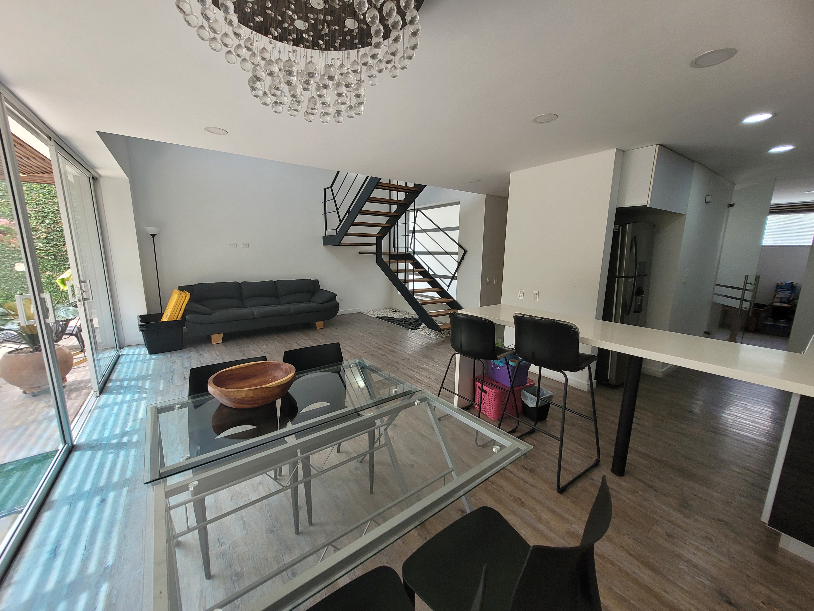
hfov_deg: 106.2
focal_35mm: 13
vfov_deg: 89.9
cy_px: 306
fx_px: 306
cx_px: 407
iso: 80
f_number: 2.2
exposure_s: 1/120
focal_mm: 1.74
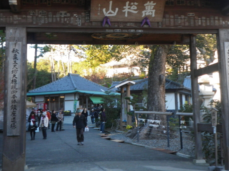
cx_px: 112
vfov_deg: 23.8
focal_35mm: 61
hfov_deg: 31.7
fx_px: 403
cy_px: 43
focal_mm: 6.2
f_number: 3.8
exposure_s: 1/60
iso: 80
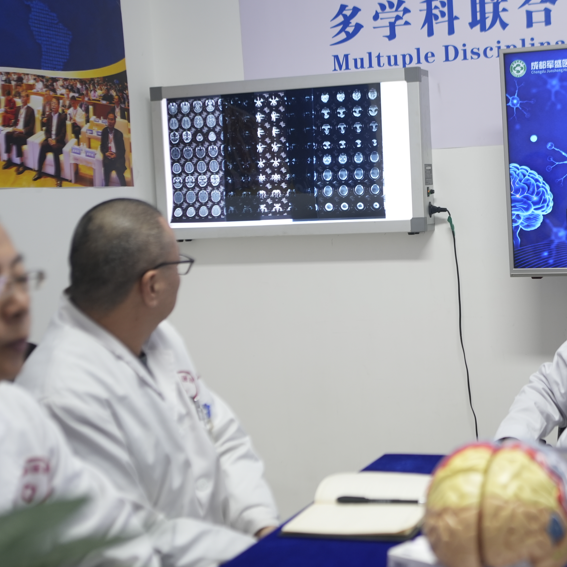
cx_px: 465
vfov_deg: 30.0
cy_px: 282
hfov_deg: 29.3
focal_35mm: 57
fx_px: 1056
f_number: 2.8
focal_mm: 35
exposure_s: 1/40
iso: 250
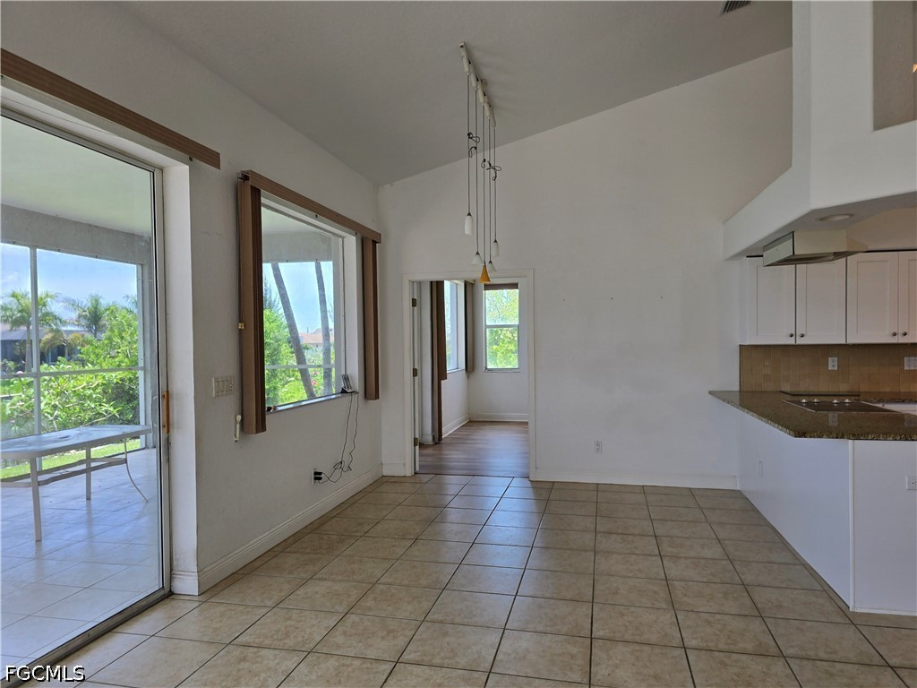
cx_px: 458
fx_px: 609
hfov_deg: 73.9
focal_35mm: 23
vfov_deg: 58.9
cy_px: 344
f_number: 1.7
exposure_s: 1/120
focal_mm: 6.3
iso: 25
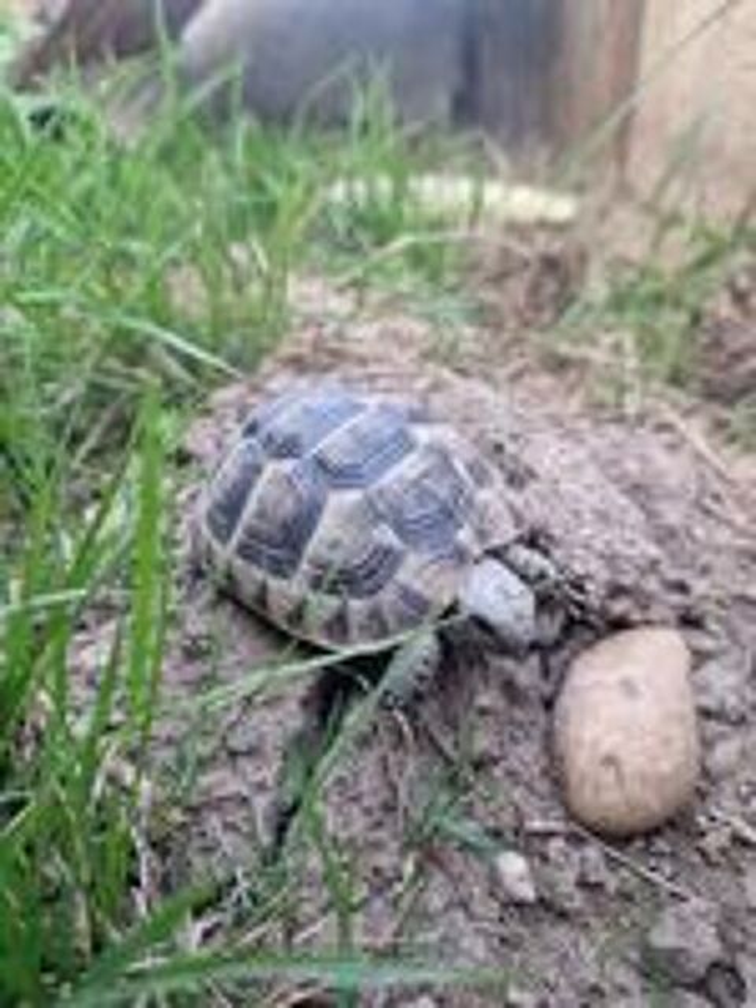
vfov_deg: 73.9
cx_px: 378
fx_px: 670
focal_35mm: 23
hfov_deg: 58.9
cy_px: 504
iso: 50
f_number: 1.8
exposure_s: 1/230
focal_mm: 5.4
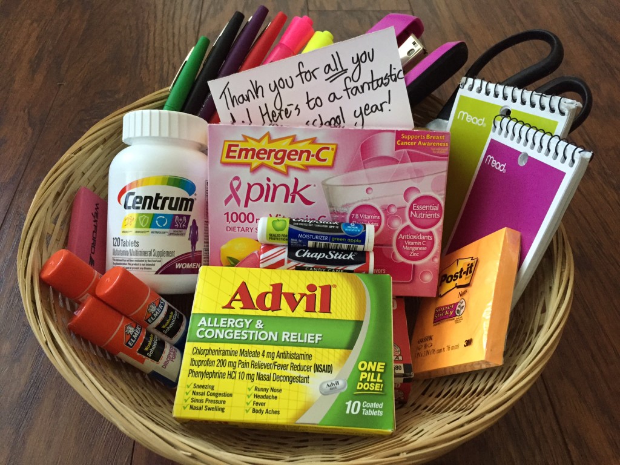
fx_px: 519
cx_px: 310
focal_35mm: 29
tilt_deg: -49.7
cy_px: 232
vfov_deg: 48.2
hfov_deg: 61.7
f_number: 2.2
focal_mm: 4.15
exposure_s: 1/20
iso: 250
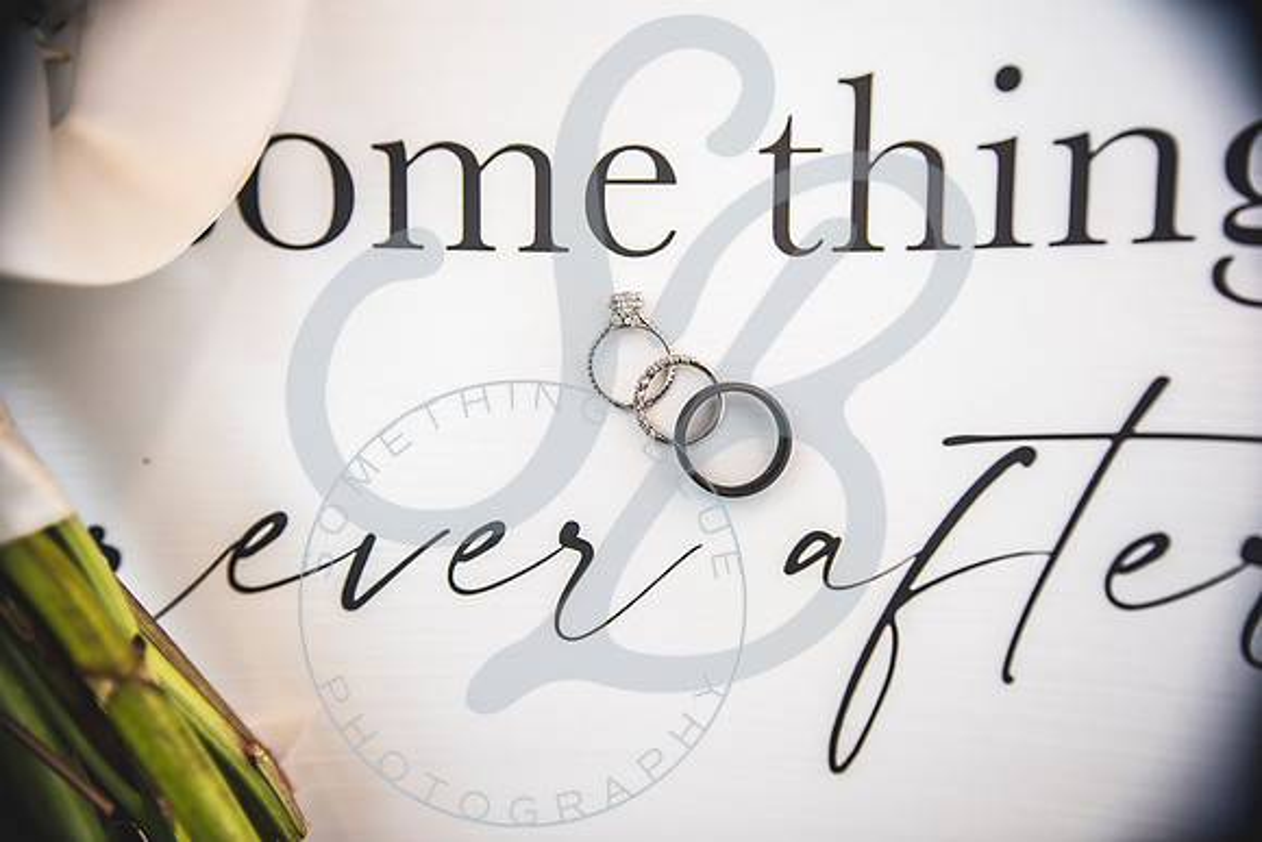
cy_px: 421
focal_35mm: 24
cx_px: 631
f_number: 2.8
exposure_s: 1/400
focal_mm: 24
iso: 100
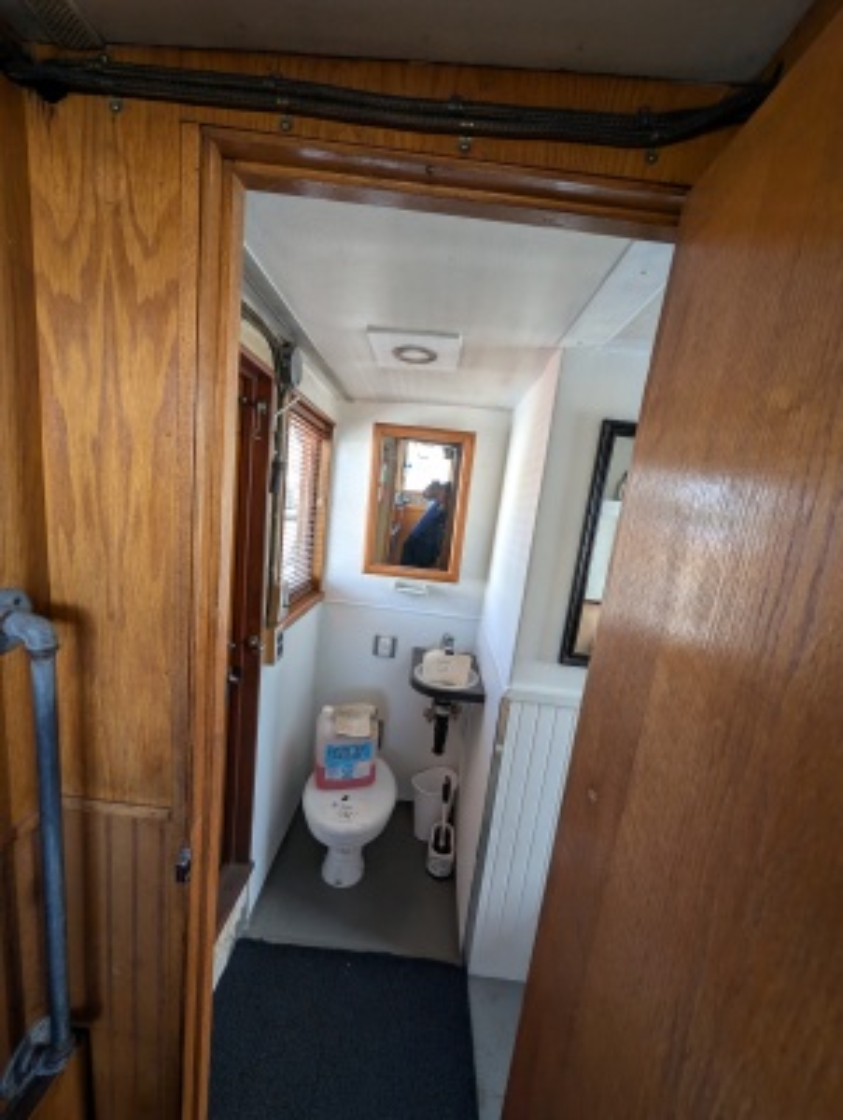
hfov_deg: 94.6
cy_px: 560
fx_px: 389
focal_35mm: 12
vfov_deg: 110.5
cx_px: 422
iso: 54
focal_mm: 2.02
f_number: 1.7
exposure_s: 1/92.8
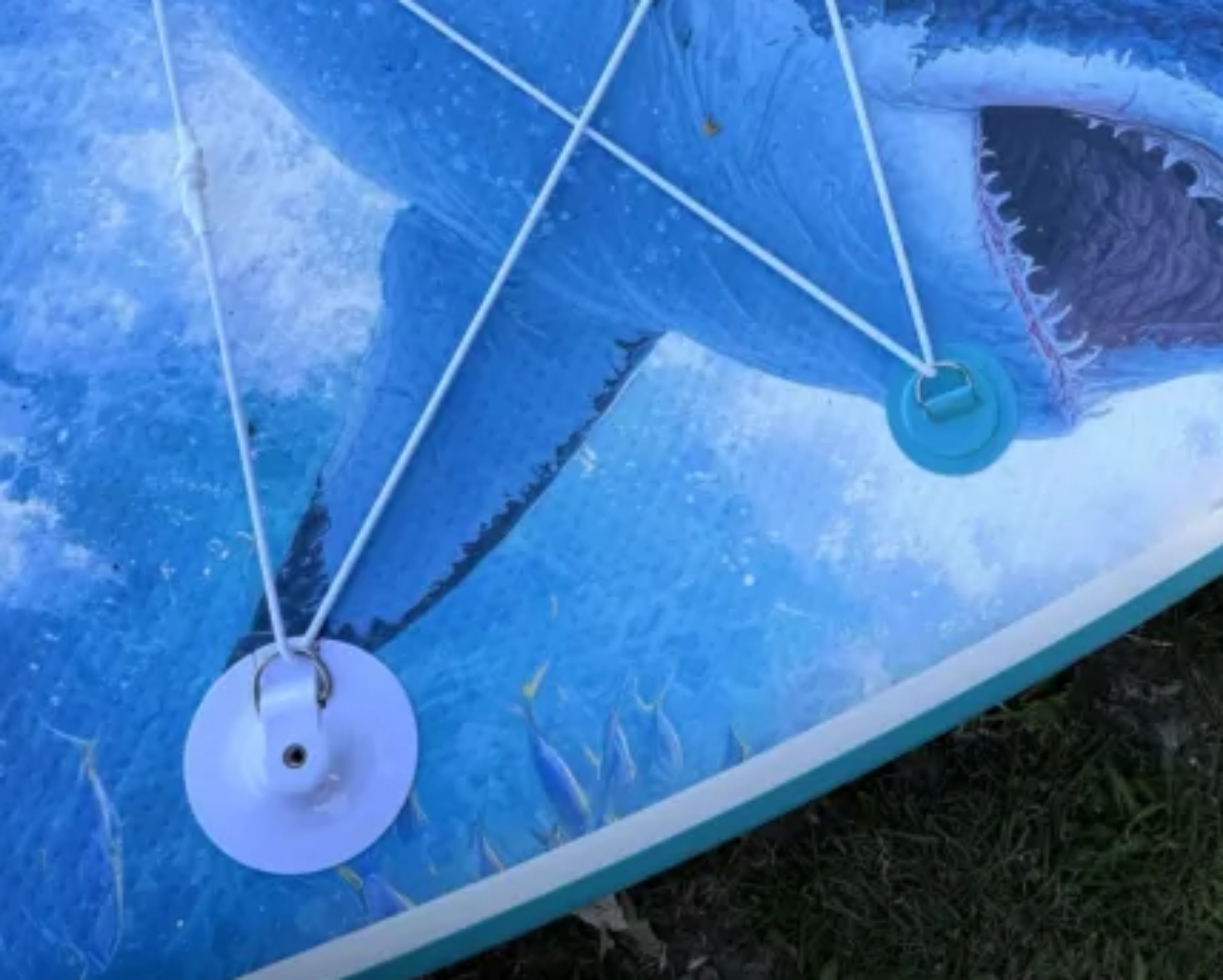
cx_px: 832
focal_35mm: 42
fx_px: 1521
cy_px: 243
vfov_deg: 34.9
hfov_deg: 43.1
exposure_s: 1/931
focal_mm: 6.76
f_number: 1.78
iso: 80
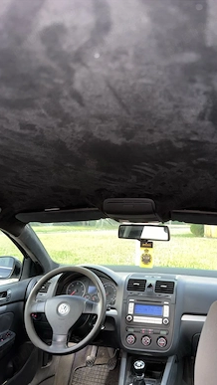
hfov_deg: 42.5
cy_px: 198
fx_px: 276
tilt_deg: +3.6
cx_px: 140
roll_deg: -0.5
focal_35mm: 27
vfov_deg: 69.8
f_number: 1.78
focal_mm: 6.76
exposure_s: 1/4
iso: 125
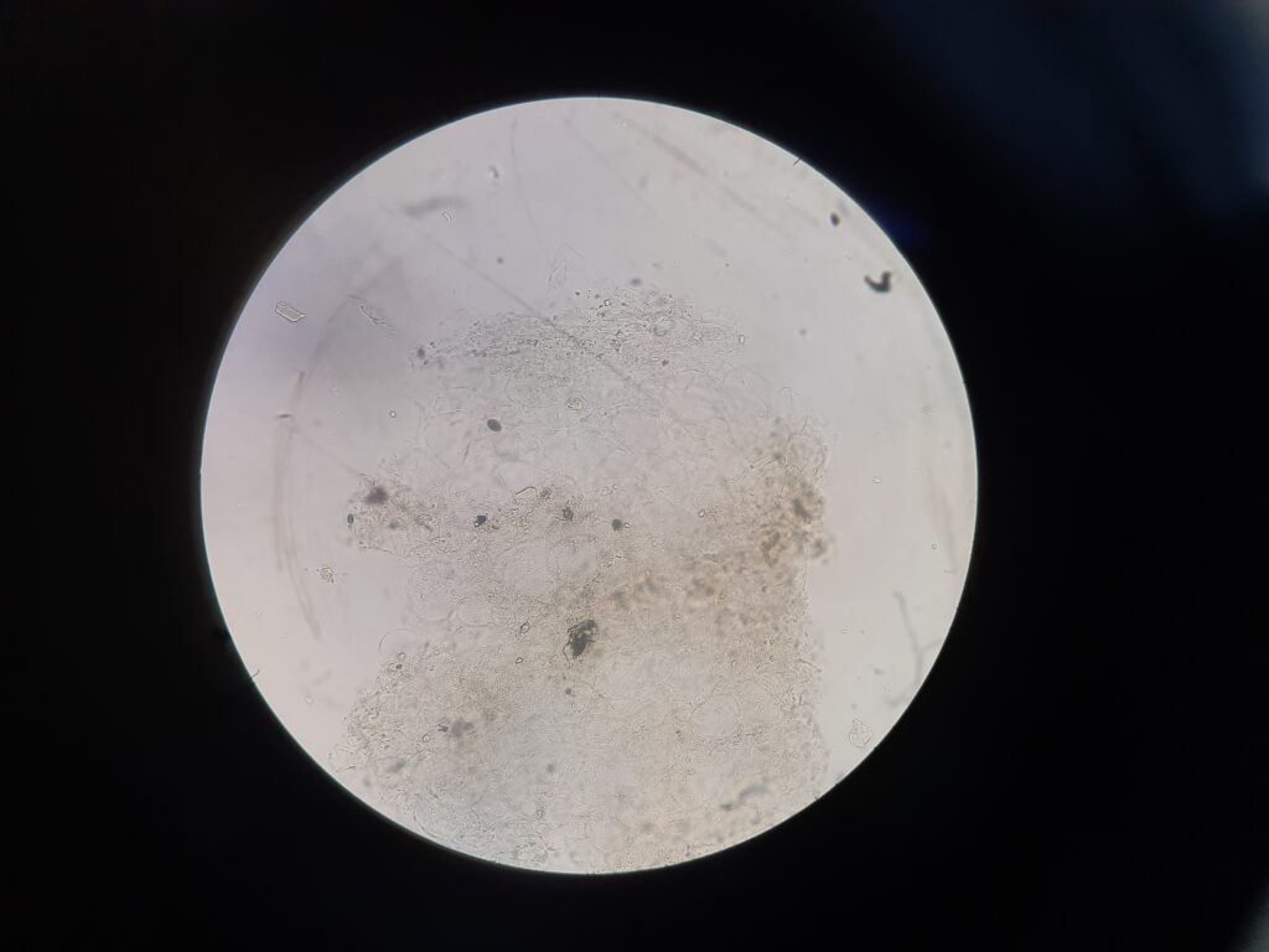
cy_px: 476
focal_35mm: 25
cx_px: 634
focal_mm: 4.6
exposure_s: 1/50
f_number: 2
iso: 50
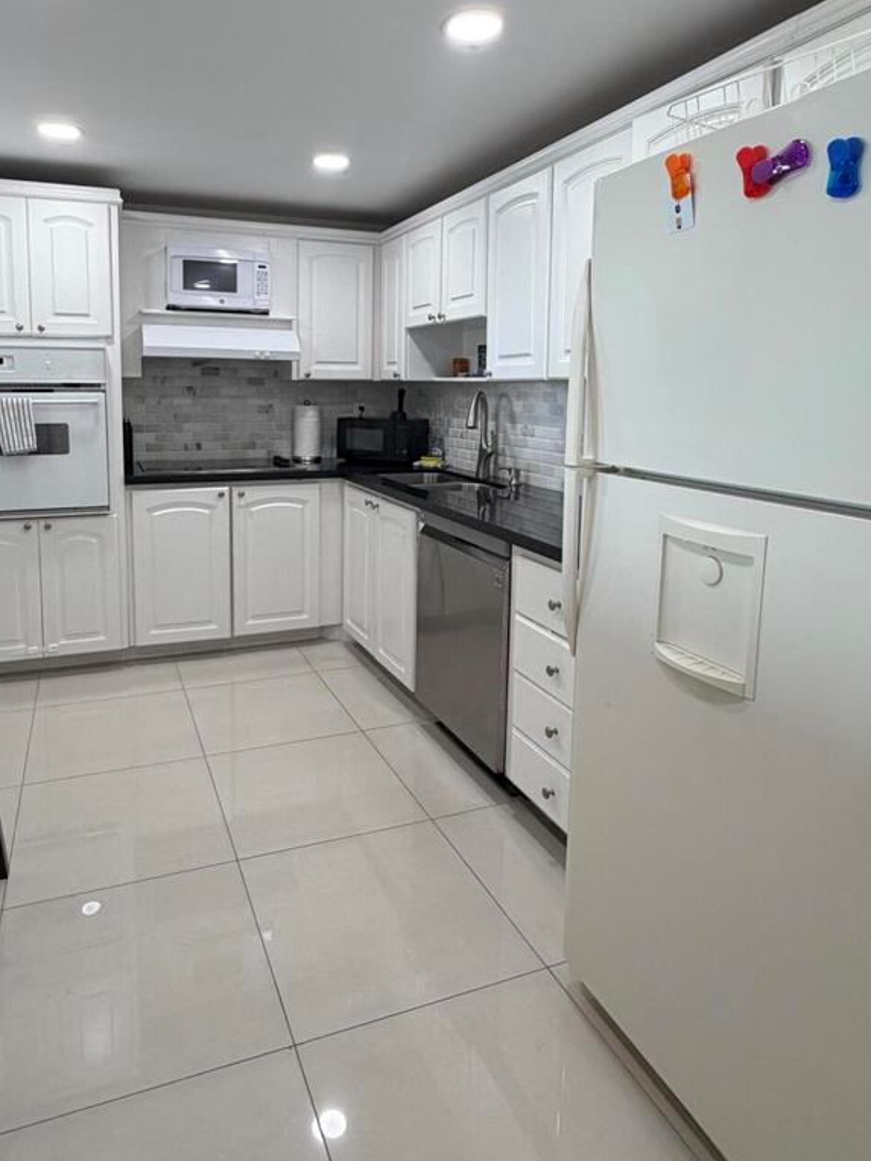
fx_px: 738
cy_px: 471
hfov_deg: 60.5
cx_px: 344
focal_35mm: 22
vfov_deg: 75.6
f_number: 2.2
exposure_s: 1/120
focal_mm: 2.22
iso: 100
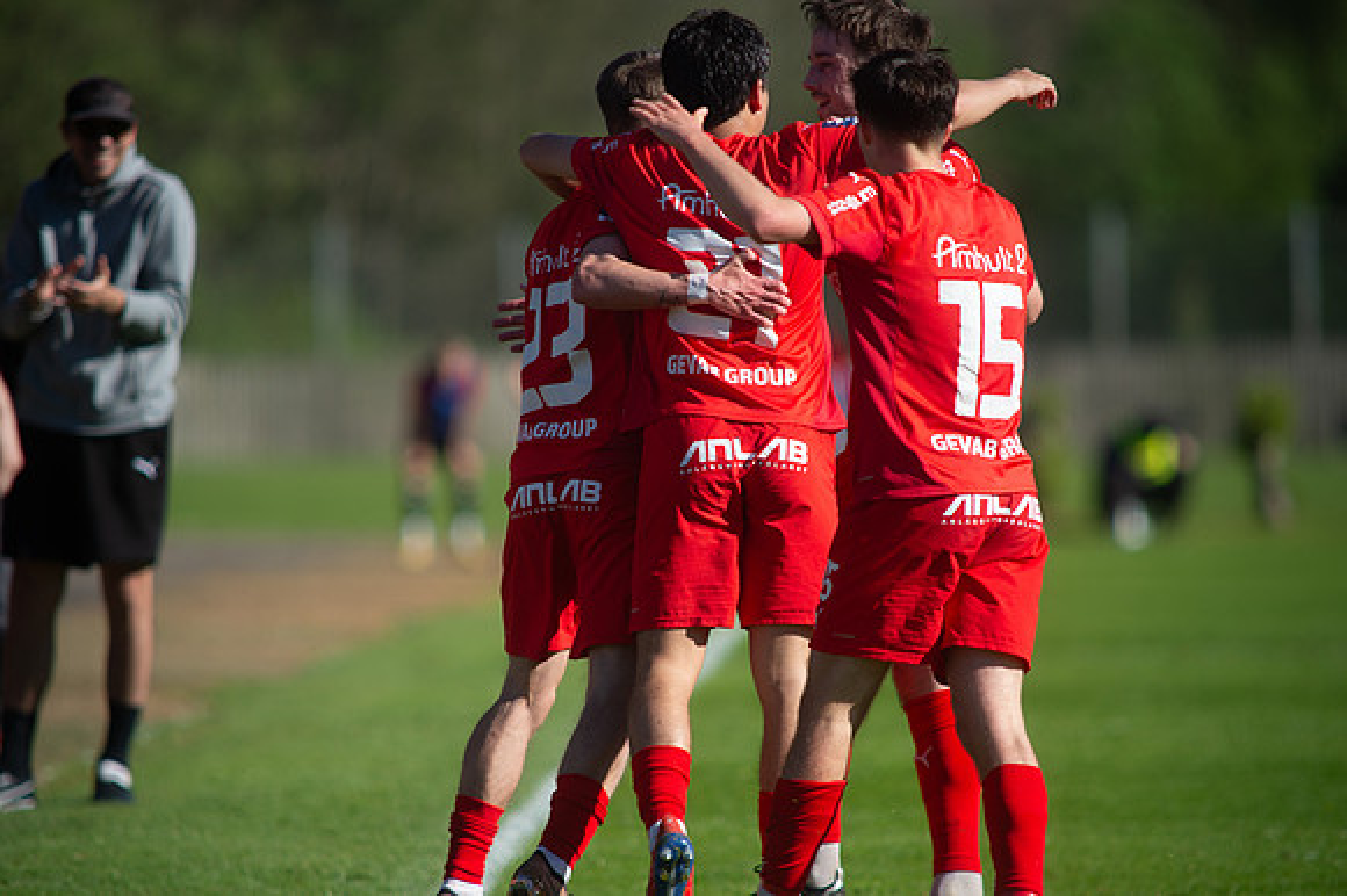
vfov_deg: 3.3
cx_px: 674
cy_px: 448
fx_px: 15705
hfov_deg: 4.9
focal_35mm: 420
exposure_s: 1/1600
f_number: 4
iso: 160
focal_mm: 420
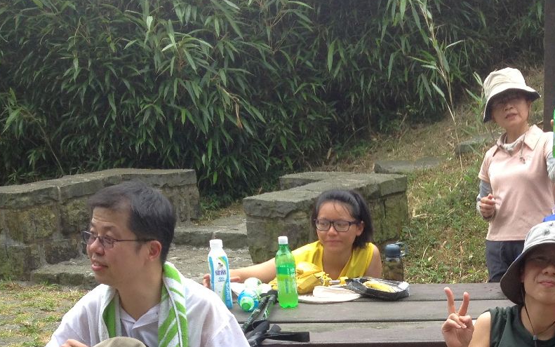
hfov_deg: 26.8
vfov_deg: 16.7
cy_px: 402
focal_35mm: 75
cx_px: 472
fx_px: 1135
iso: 50
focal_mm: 4.28
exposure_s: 1/587
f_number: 2.4
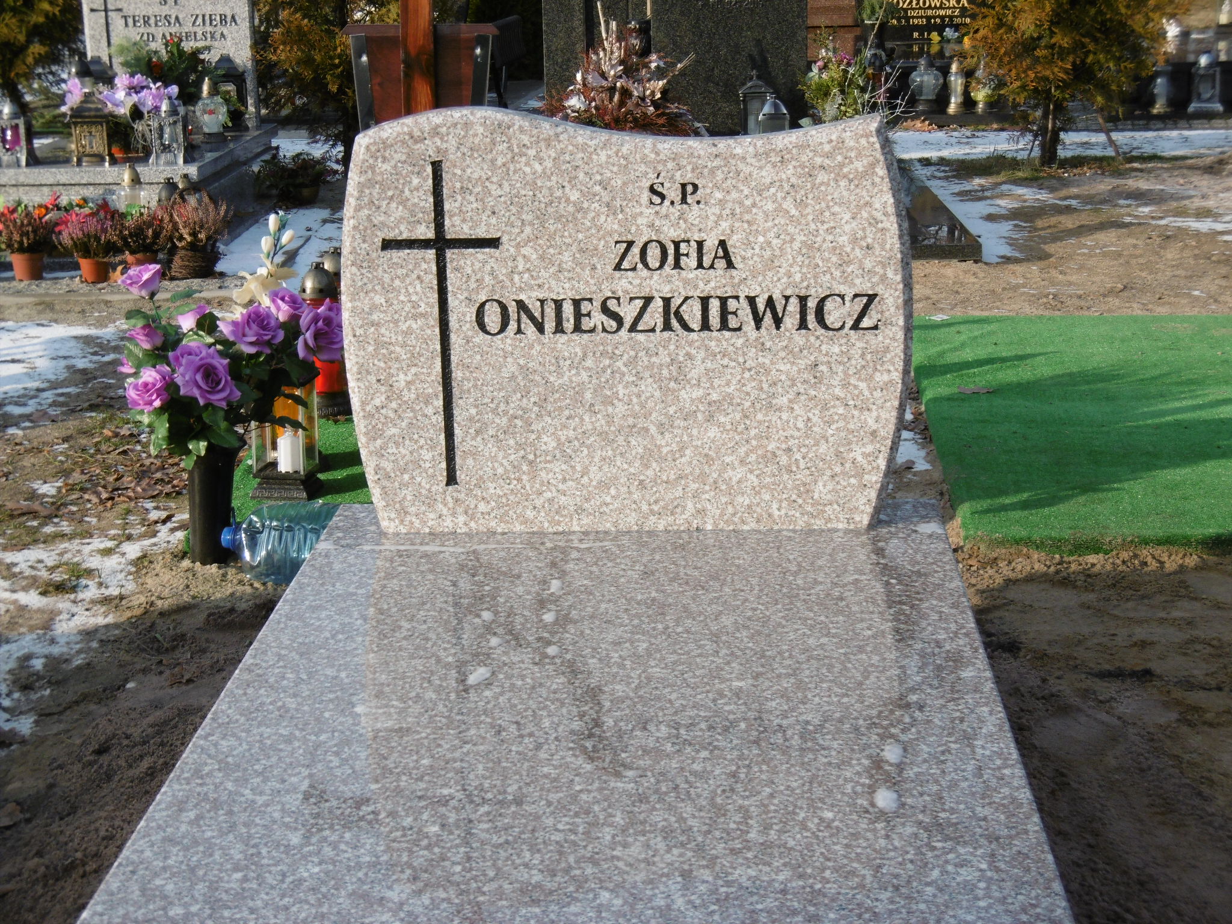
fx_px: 2420
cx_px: 616
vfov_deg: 21.6
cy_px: 462
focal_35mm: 68
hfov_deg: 28.6
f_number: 4.4
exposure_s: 1/320
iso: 100
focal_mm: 12.1
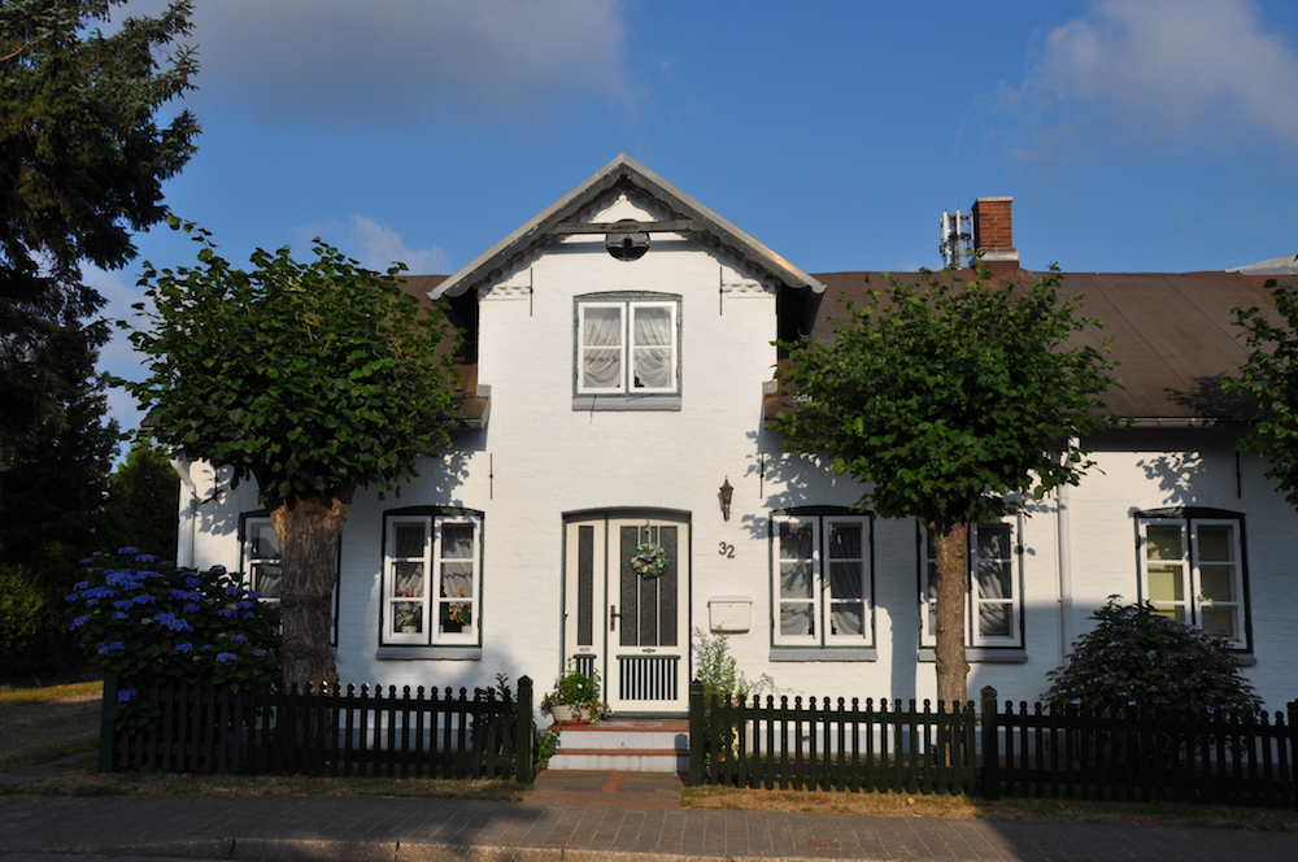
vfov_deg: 36.8
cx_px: 649
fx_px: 1296
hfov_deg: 53.2
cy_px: 431
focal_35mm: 36
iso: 200
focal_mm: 24
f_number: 11
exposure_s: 1/500
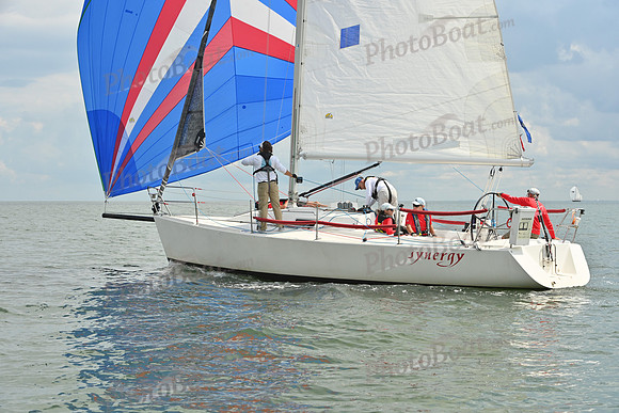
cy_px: 206
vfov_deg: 19.5
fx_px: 1204
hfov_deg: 28.8
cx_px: 310
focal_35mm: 70
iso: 320
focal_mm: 70
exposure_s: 1/1250
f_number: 8
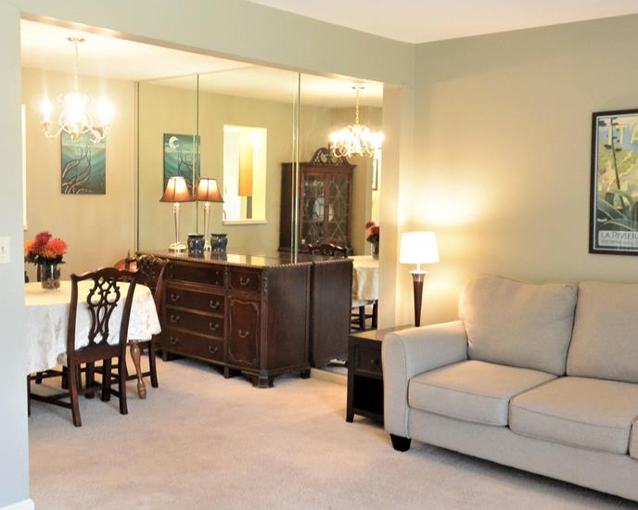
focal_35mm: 40
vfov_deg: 37.3
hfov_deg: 45.8
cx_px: 303
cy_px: 257
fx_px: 755
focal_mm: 10
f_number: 3.5
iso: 800
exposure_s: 1/30
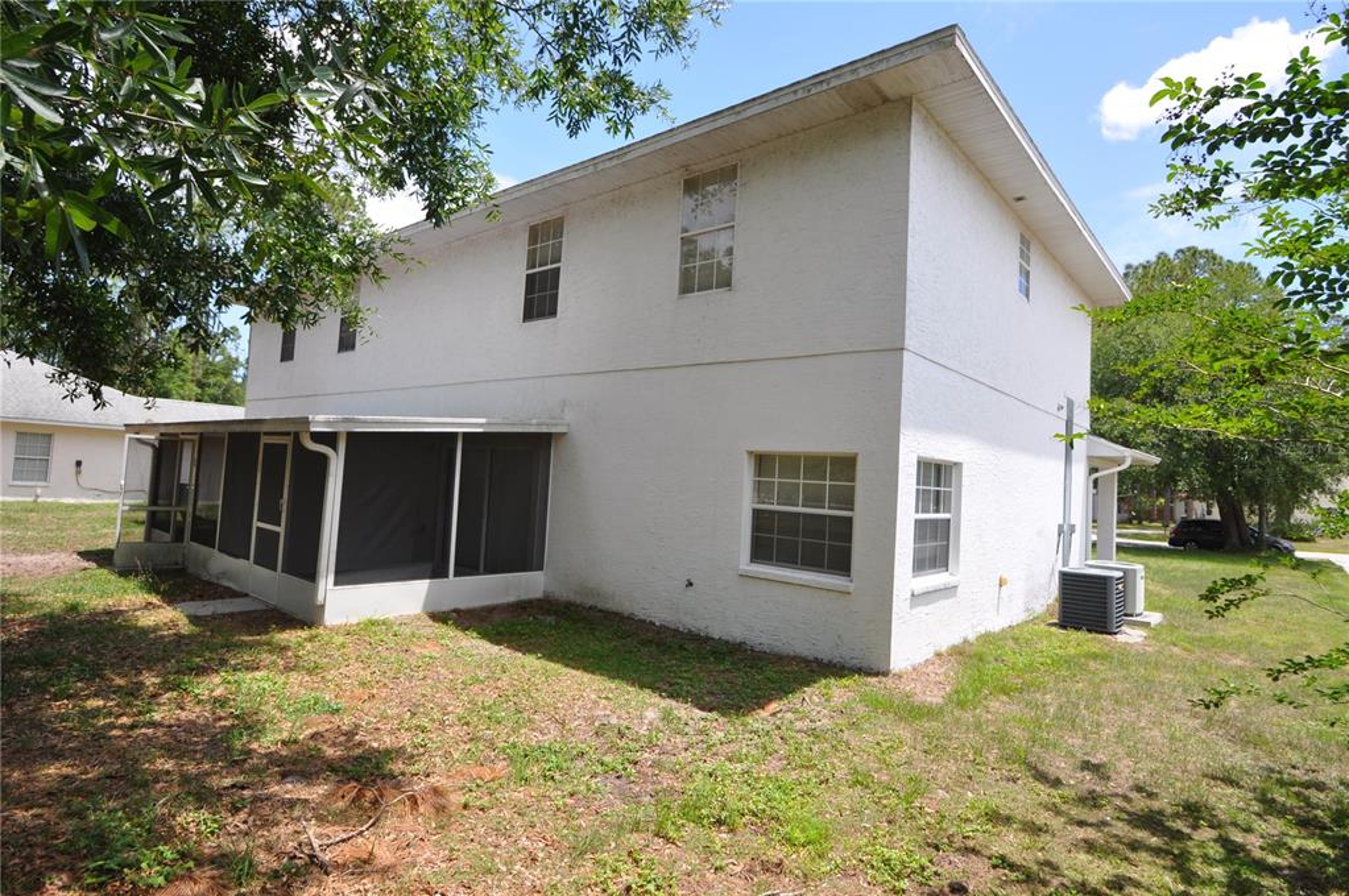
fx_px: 674
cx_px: 674
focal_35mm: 18
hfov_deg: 90.1
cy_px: 448
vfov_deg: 67.3
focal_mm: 12
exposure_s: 1/320
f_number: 9
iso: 200
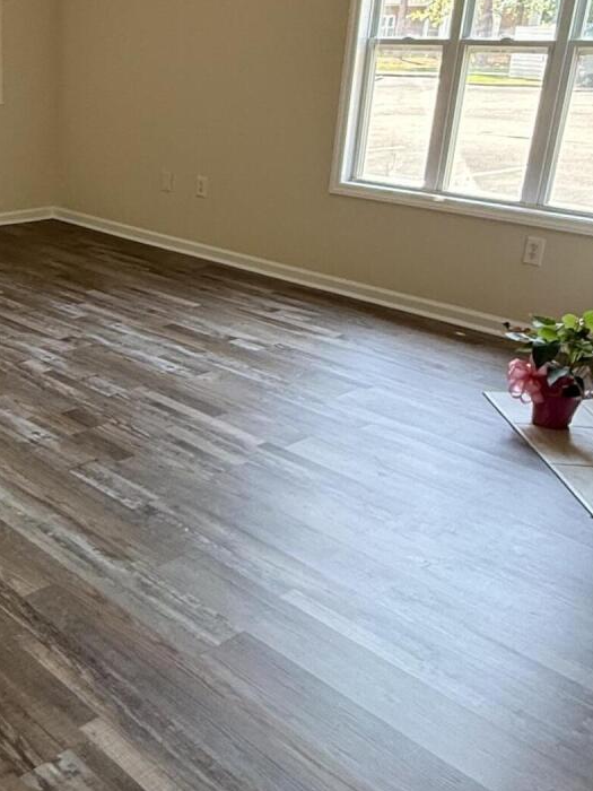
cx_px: 29
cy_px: 353
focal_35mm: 40
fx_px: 914
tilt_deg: -18.6
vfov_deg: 46.7
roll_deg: -0.7
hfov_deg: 33.5
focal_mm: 2.22
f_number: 2.2
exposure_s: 1/99
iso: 250
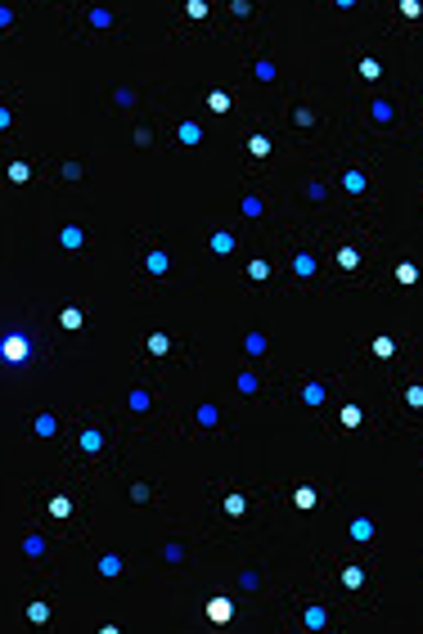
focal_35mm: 506
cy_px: 1169
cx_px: -331
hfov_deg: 2.7
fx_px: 8918
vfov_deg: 4.0
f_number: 4
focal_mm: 123
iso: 3200
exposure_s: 1/400
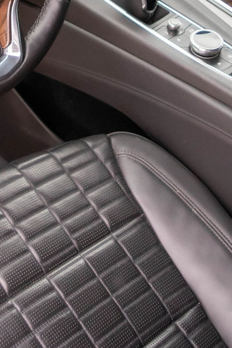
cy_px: -55
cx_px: 51
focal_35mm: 74
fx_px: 714
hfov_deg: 18.3
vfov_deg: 25.0
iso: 800
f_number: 3.5
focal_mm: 18
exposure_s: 1/640
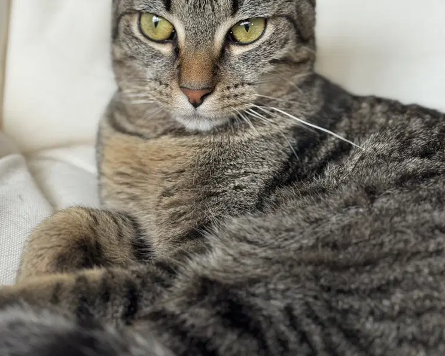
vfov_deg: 23.9
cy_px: 88
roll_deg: +2.0
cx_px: 222
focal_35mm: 63
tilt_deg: -11.3
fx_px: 830
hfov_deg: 30.0
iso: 125
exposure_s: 1/60
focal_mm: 6.76
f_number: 1.78
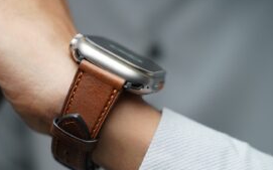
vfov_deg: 11.6
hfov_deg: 18.4
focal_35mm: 113
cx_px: 94
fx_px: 840
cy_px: 111
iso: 800
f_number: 4
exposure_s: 1/90
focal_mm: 75
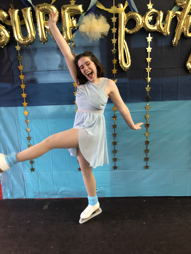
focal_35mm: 28
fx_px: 206
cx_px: 96
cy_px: 127
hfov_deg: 49.7
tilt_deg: -12.5
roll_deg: +5.3
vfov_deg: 63.4
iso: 100
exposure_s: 1/9
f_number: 1.8
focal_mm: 4
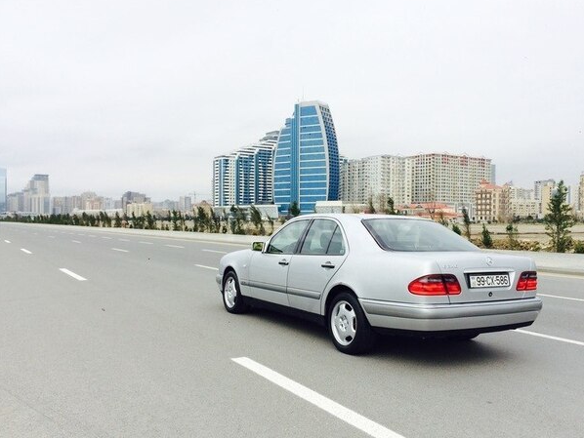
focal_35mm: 32
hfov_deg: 56.7
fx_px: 540
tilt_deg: -1.0
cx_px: 319
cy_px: 227
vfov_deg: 44.2
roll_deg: -1.0
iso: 32
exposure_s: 1/707
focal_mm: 4.15
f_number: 2.2
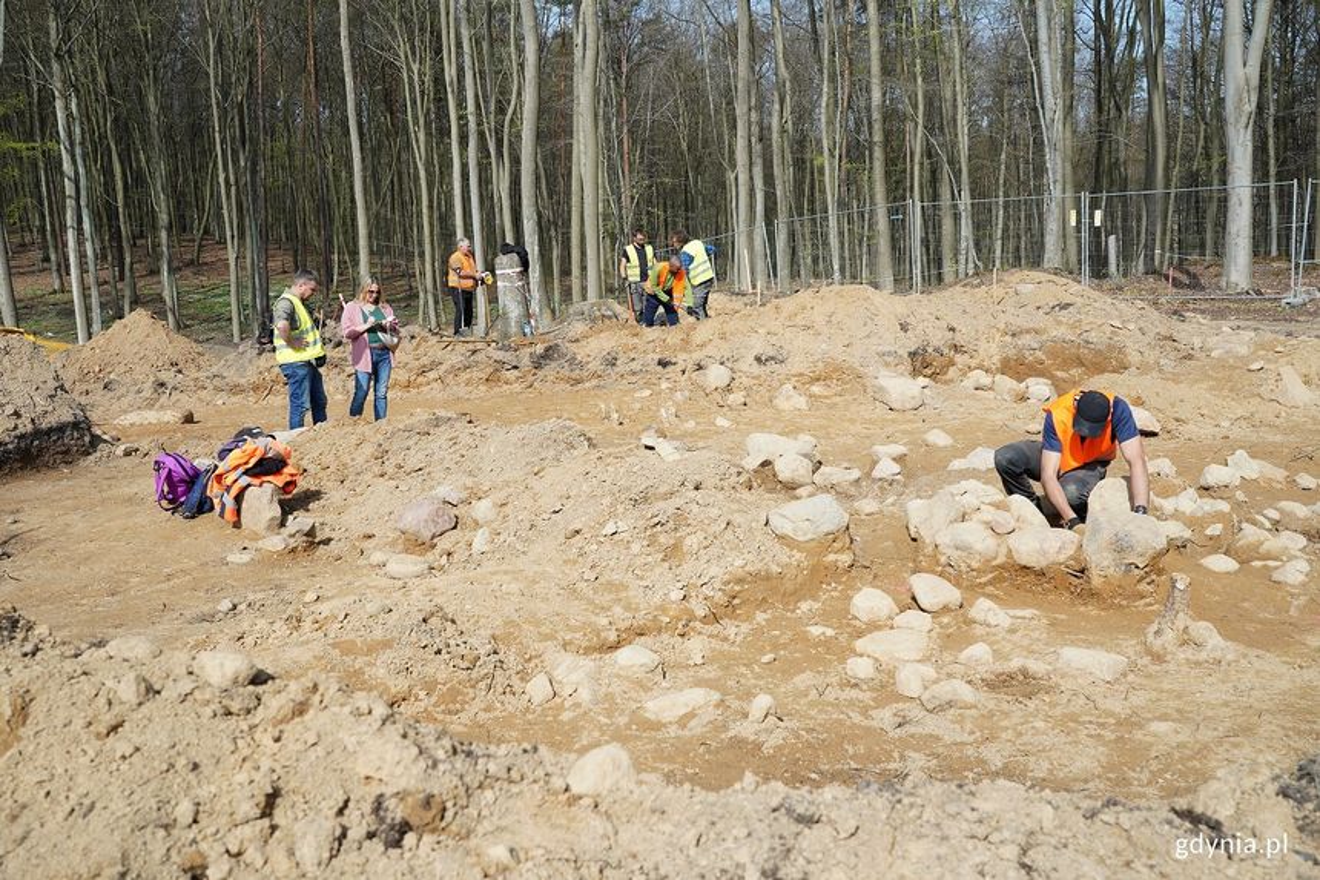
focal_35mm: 32
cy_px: 440
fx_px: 1173
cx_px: 660
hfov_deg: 58.7
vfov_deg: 41.1
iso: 100
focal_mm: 32
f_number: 6.3
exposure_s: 1/250
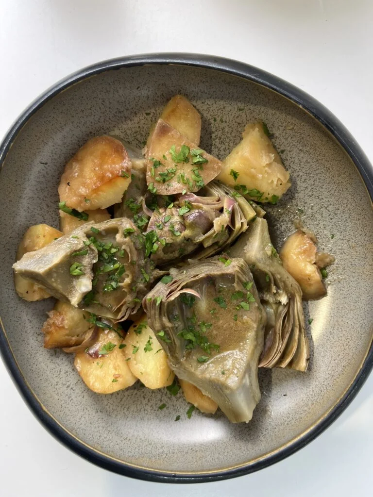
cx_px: 186
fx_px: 374
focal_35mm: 26
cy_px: 248
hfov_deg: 53.1
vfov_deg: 67.3
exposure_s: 1/100
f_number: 1.6
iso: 80
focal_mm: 5.1
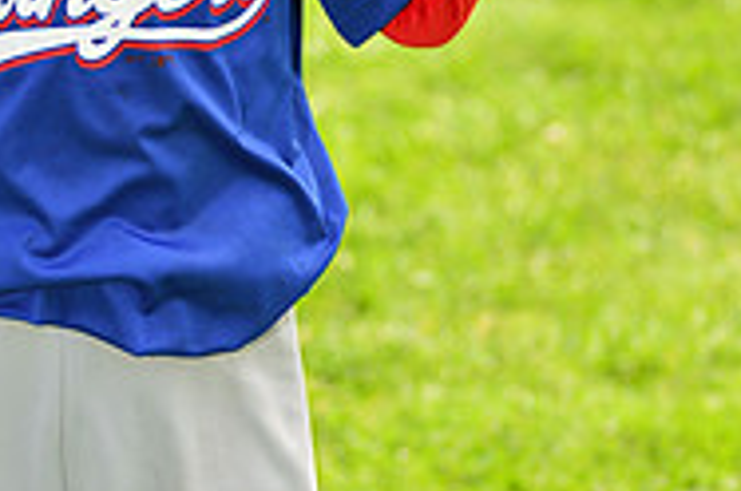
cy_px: -244
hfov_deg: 6.0
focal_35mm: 342
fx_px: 7027
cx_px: 131
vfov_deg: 4.0
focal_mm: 110
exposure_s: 1/250
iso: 100
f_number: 5
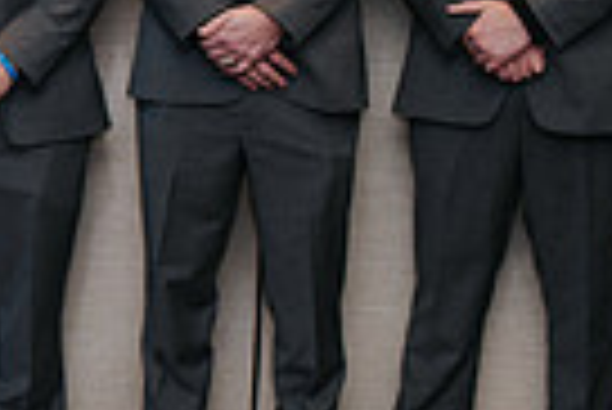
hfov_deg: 12.1
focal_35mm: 151
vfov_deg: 9.1
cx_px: -616
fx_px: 2570
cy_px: 131
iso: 800
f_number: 3.2
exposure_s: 1/200
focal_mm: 35
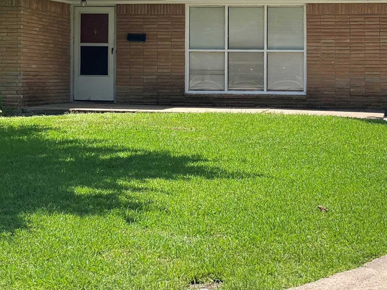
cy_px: 55
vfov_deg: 15.1
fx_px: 1084
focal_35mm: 97
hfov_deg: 20.2
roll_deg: -1.1
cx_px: 217
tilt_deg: +0.8
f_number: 2
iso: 20
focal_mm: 6
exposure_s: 1/888
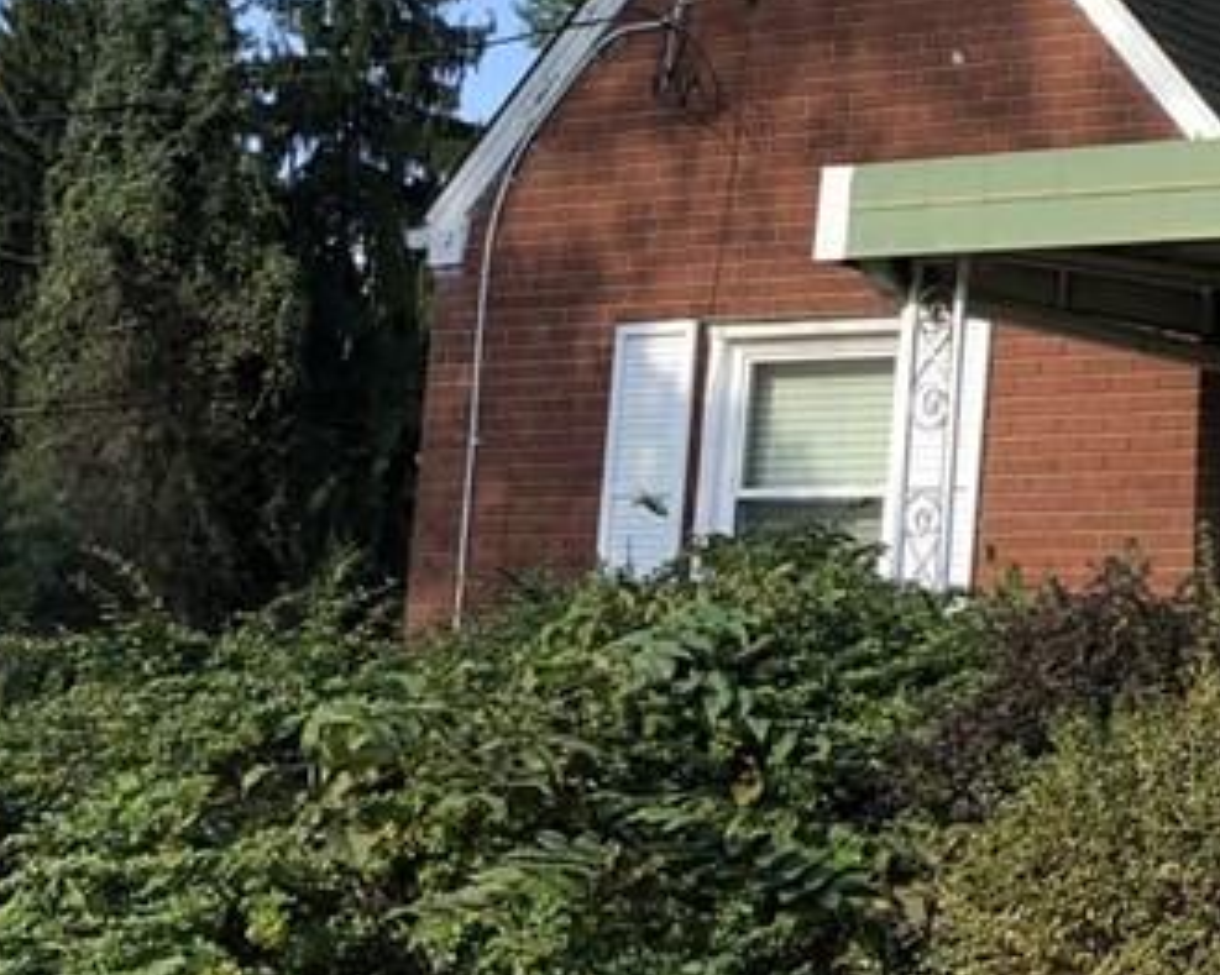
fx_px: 3068
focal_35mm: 85
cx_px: 1782
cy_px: 328
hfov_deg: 19.8
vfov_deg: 18.0
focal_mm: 3.99
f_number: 1.8
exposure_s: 1/934
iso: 20
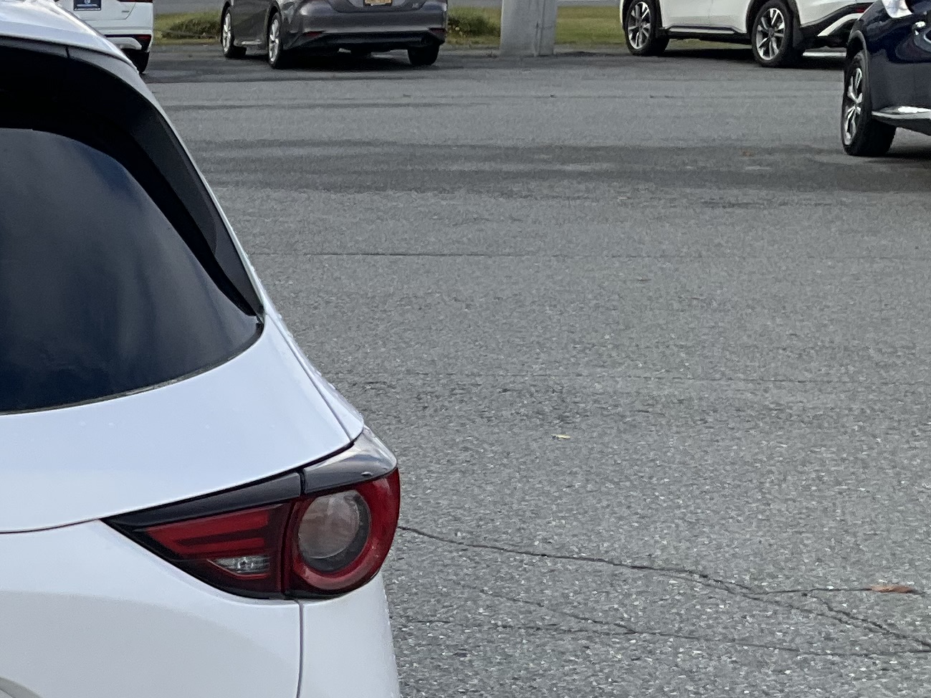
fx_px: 2420
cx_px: -424
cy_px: 635
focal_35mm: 90
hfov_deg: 19.3
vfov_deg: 16.2
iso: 25
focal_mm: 3
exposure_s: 1/635
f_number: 1.8
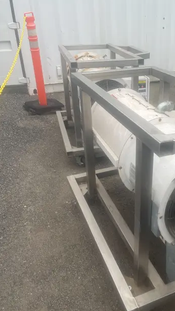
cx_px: 131
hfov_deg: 34.0
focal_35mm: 34
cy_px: 149
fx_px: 280
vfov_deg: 58.0
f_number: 1.6
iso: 50
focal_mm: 5.1
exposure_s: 1/331
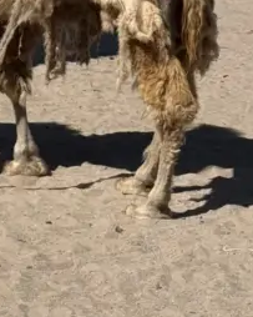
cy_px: 35
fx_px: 1770
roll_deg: +0.7
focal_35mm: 189
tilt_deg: -5.9
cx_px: -128
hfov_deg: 8.0
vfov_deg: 10.2
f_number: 1.78
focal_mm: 6.76
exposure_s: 1/7092
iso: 64
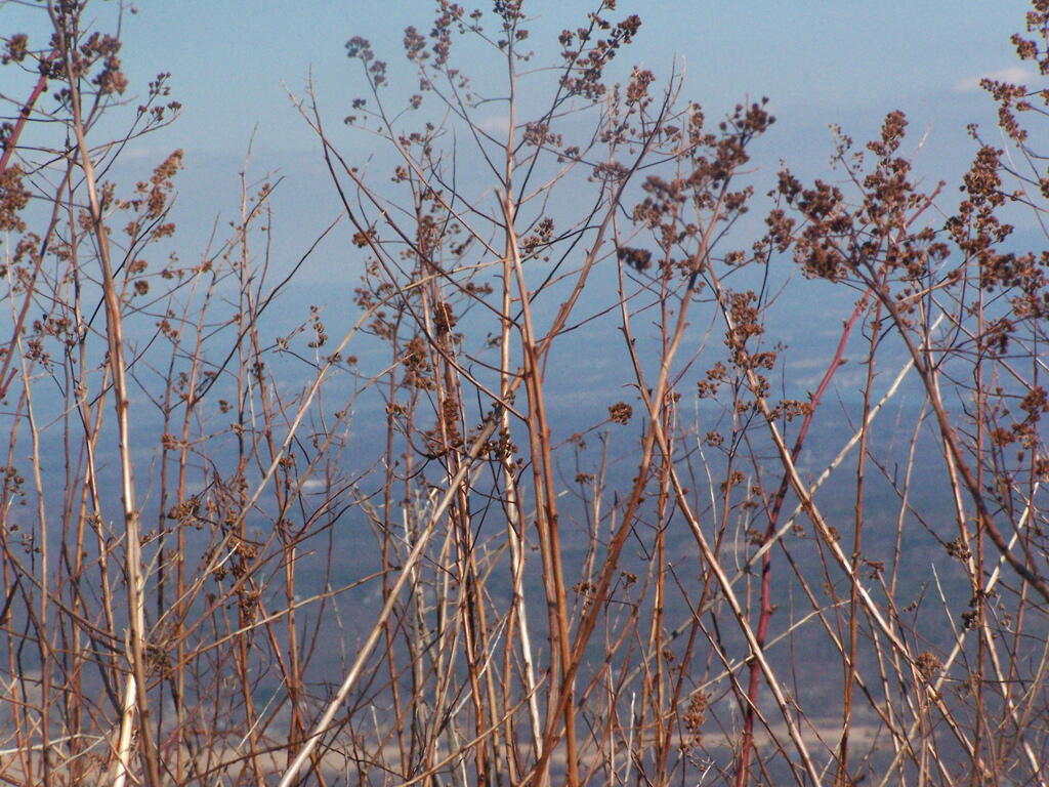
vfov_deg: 8.8
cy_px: 394
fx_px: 5121
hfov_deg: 11.7
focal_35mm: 169
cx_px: 524
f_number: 6.3
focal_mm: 28
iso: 400
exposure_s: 1/640
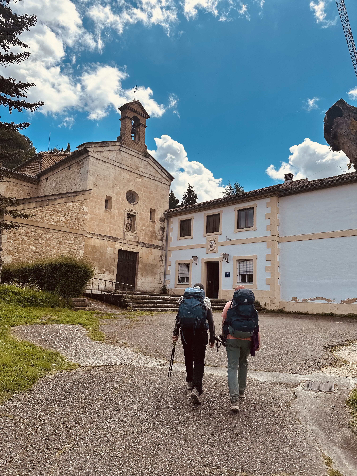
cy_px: 238
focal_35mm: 24
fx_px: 330
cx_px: 178
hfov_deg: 56.8
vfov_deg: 71.6
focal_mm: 6.86
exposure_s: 1/5263
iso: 80
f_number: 1.78
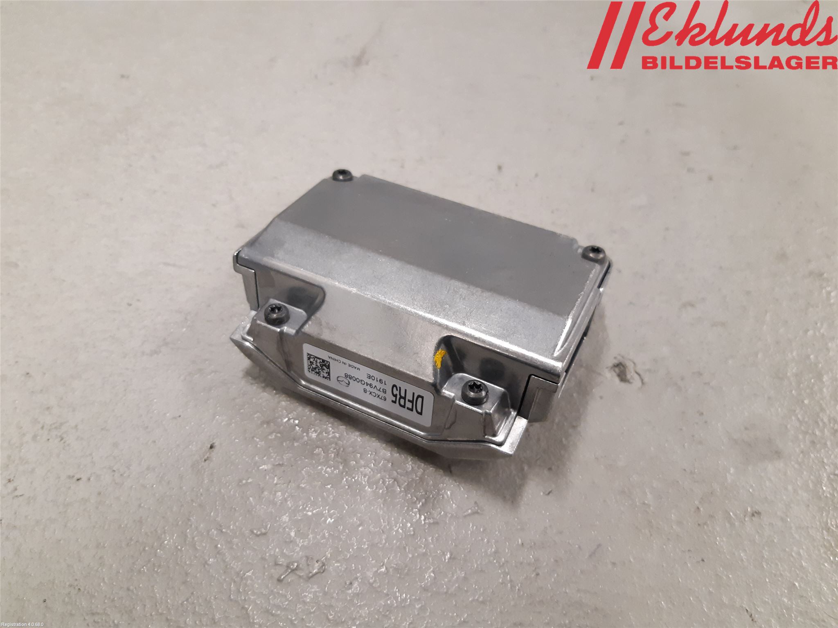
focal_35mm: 26
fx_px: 629
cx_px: 419
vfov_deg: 53.1
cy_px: 314
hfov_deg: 67.3
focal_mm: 3.93
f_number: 1.7
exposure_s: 1/50
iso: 250
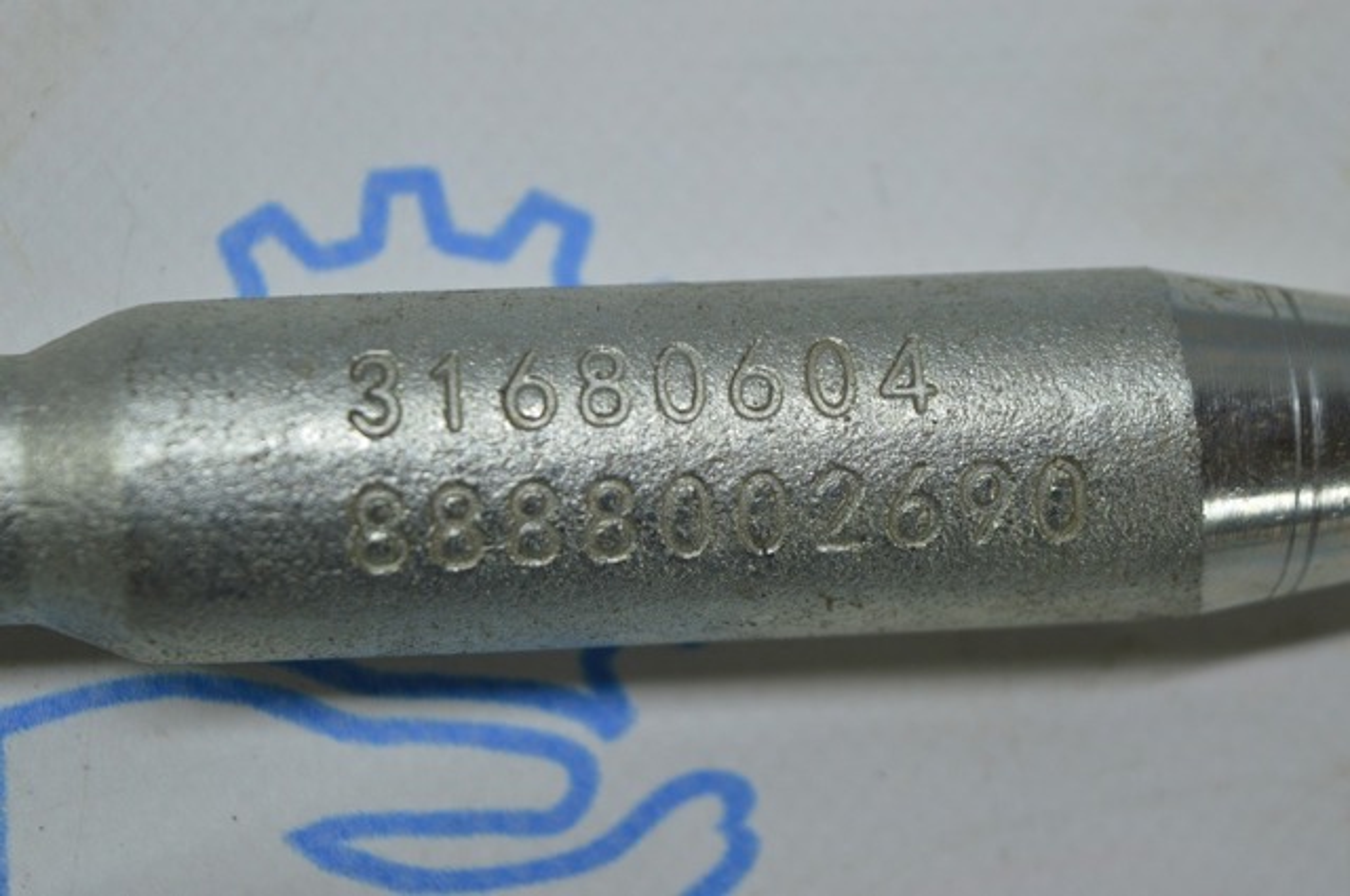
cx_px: 675
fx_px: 2921
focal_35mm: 78
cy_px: 448
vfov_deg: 17.4
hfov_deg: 26.0
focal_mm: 52
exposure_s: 1/40
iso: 400
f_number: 5.6
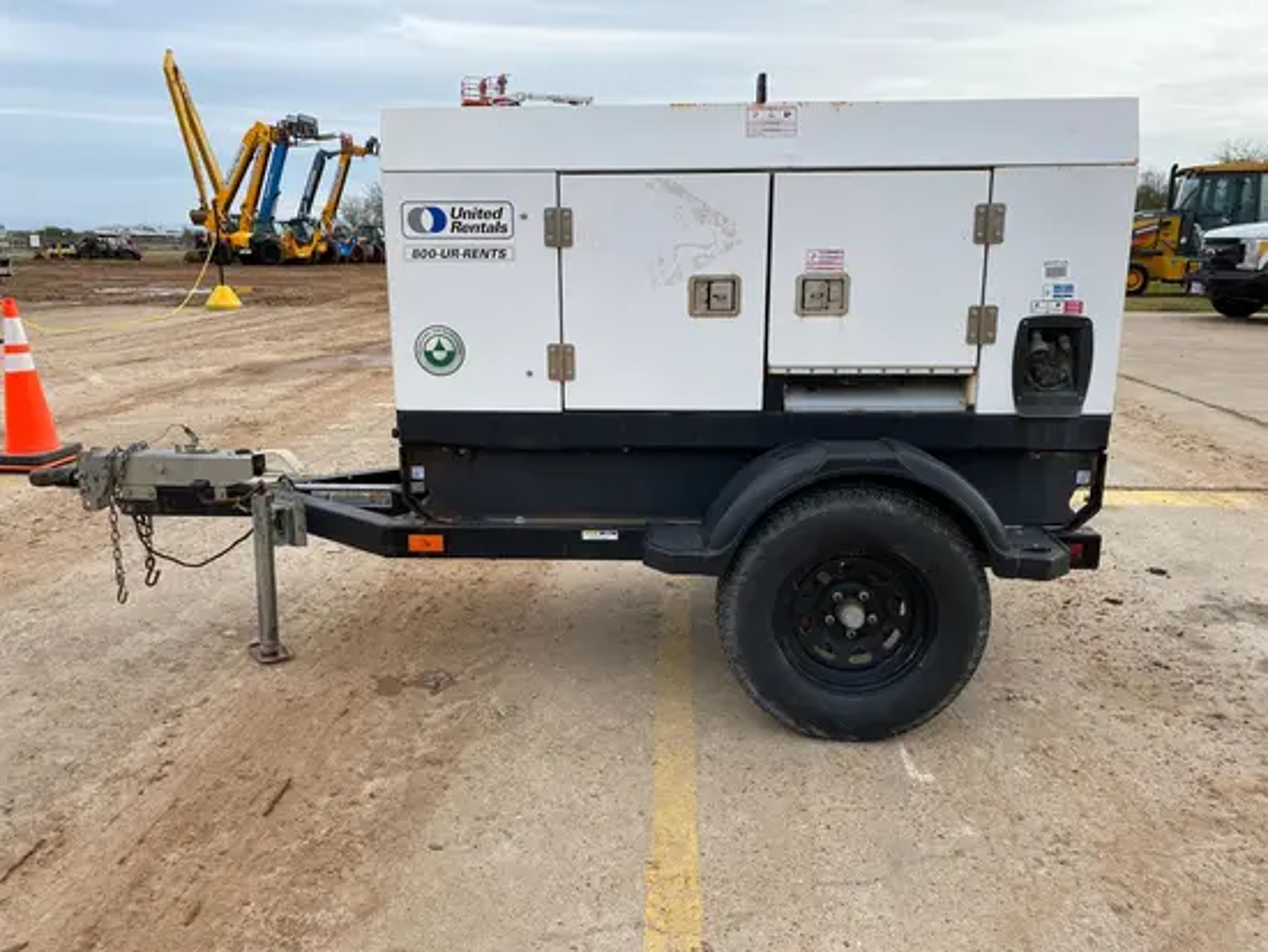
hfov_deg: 67.3
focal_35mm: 26
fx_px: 953
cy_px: 476
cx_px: 634
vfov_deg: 53.1
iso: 32
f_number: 1.8
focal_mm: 4.25
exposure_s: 1/1779
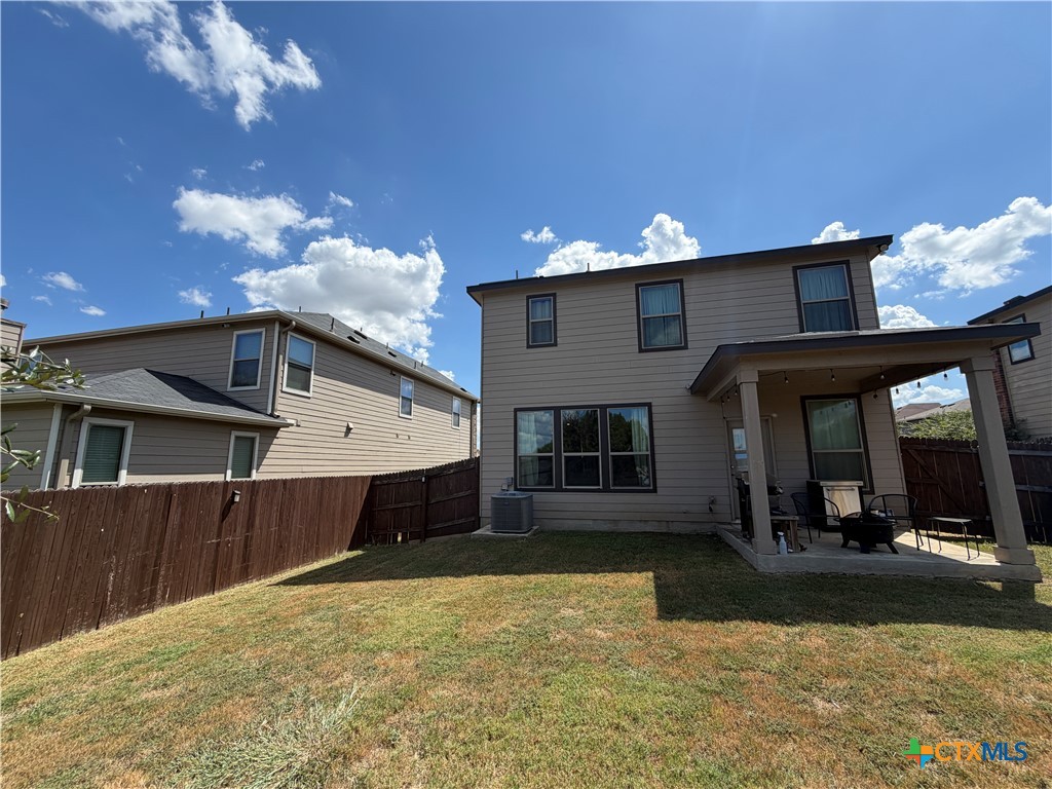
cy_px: 394
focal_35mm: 14
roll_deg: -0.1
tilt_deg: +9.1
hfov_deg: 102.1
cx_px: 526
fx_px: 425
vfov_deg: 85.7
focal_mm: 2.22
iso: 20
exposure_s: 1/876
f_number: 2.2
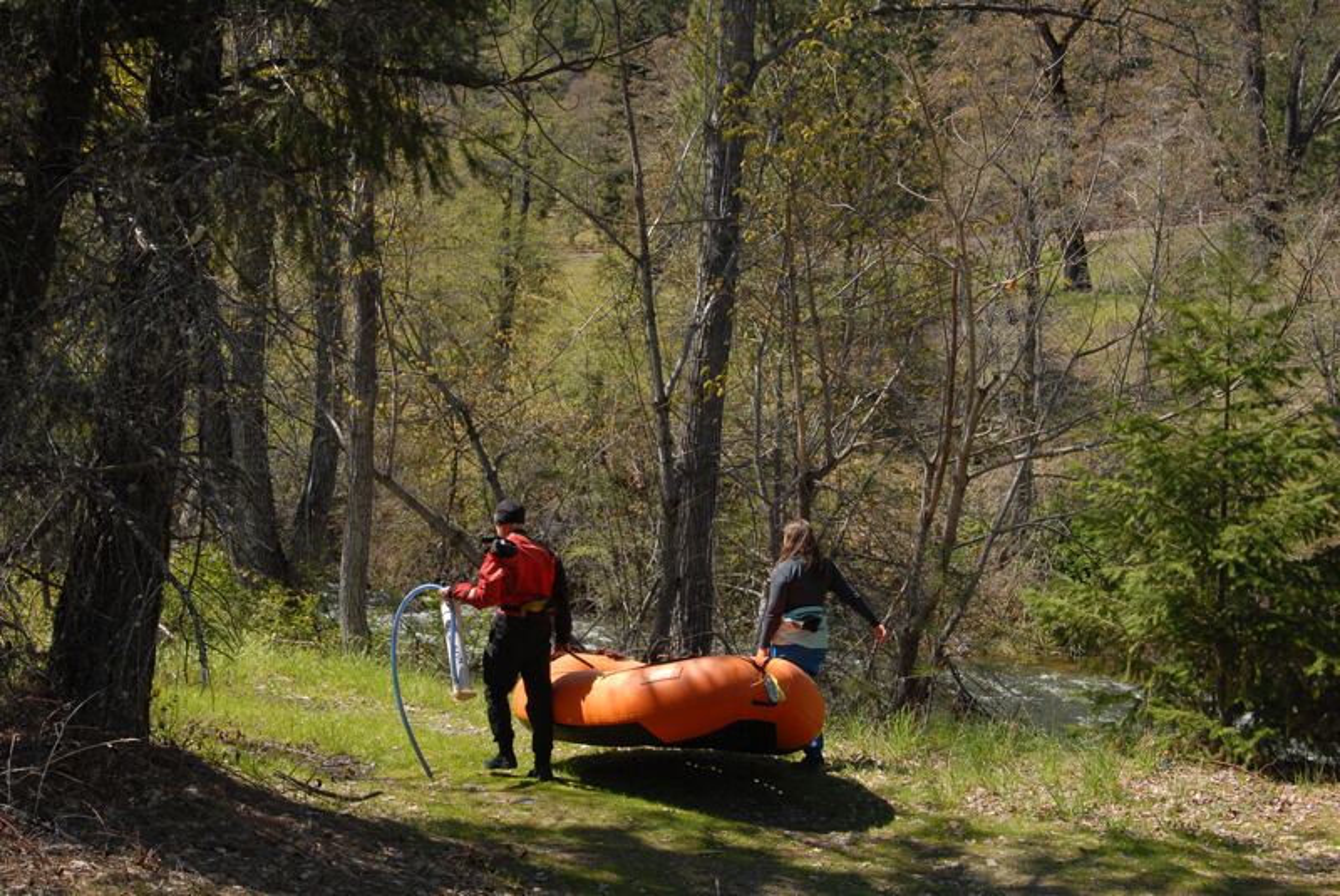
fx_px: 1732
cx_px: 670
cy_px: 448
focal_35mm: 46
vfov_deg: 29.0
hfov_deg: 42.3
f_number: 7.1
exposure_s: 1/320
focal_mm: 31
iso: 200
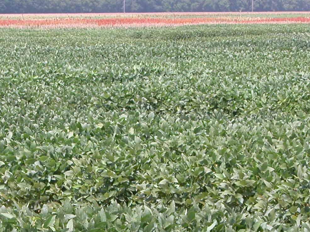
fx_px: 1934
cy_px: 258
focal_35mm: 216
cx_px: -15
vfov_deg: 6.8
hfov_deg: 9.1
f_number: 4.9
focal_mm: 21
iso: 100
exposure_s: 1/286
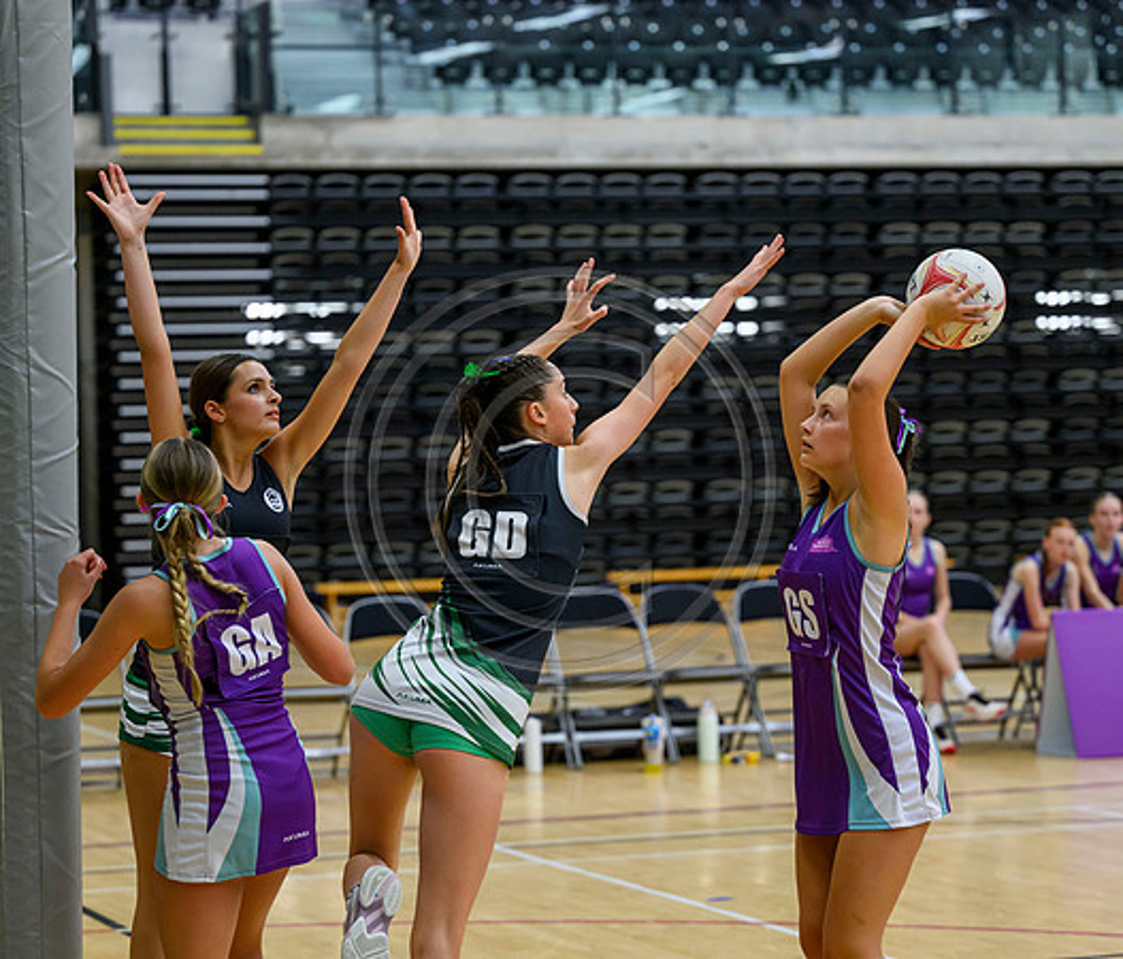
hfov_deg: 16.9
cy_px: 474
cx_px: 612
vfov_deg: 14.5
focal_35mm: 111
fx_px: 3781
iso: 3200
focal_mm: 86
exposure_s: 1/1250
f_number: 2.8
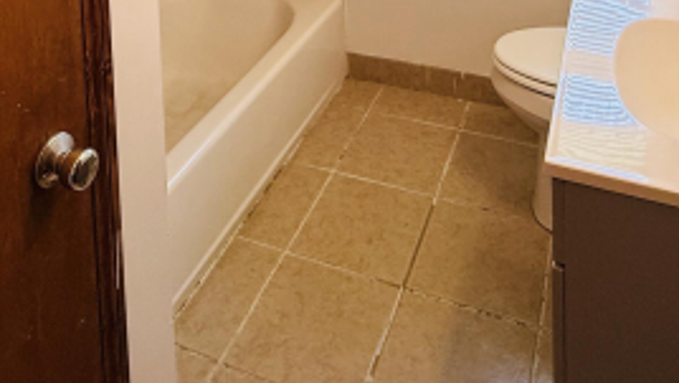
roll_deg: +1.8
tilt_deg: -3.7
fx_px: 684
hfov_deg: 52.8
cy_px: -243
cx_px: 341
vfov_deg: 22.9
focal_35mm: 38
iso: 200
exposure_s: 1/120
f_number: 2.2
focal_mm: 2.22
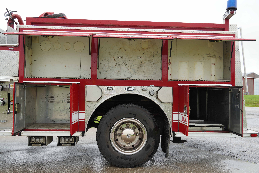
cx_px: 130
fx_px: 259
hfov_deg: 53.1
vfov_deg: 36.9
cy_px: 86
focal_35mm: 36
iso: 100
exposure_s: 1/100
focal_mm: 24
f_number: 5
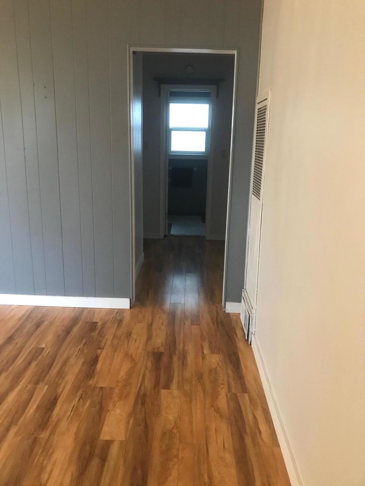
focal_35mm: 28
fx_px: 394
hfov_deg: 49.7
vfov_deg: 63.4
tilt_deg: -14.8
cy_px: 243
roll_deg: +0.7
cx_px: 182
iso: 80
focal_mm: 3.99
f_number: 1.8
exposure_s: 1/5
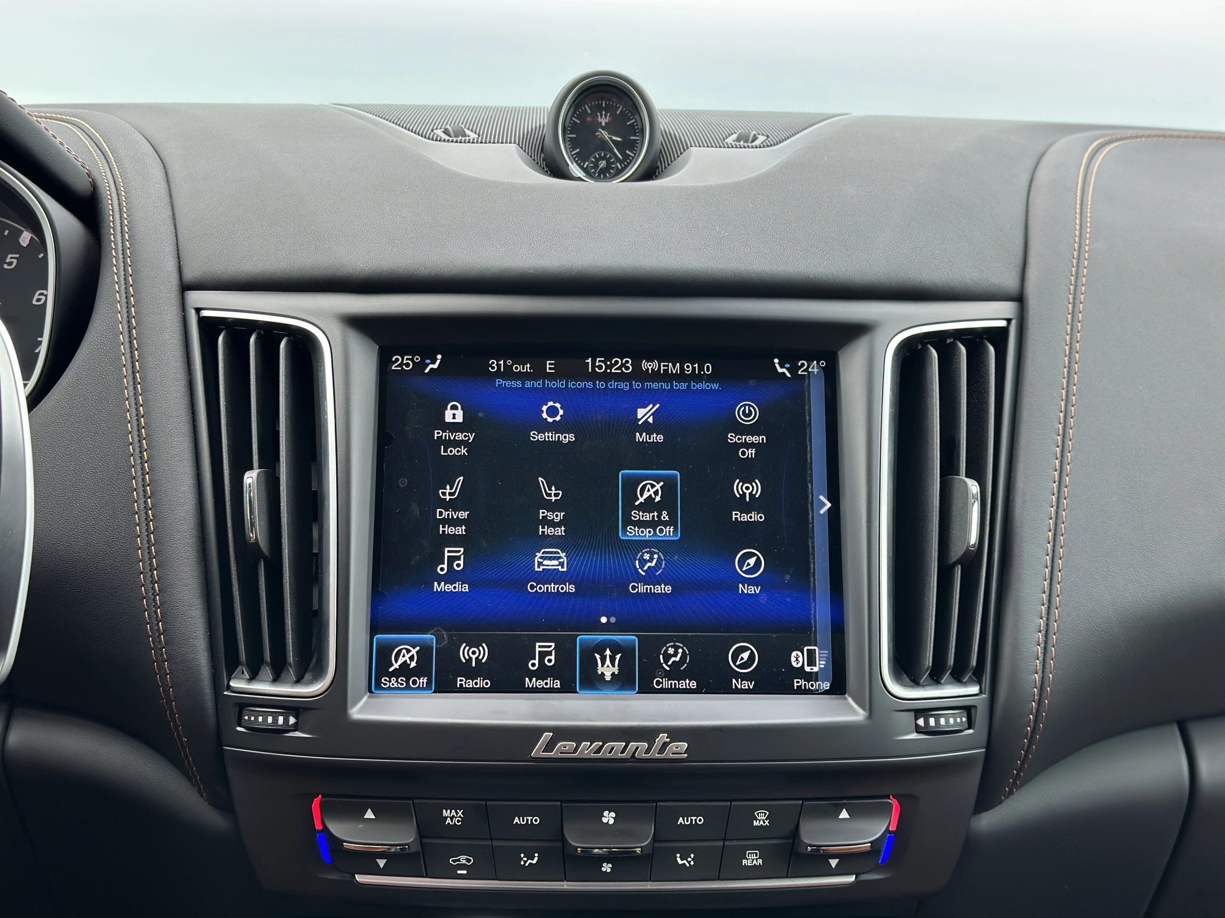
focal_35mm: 48
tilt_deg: -15.4
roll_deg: -2.1
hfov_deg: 39.7
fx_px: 1699
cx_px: 612
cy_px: 459
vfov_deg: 30.3
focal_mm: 6.86
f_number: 1.78
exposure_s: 1/121
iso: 80
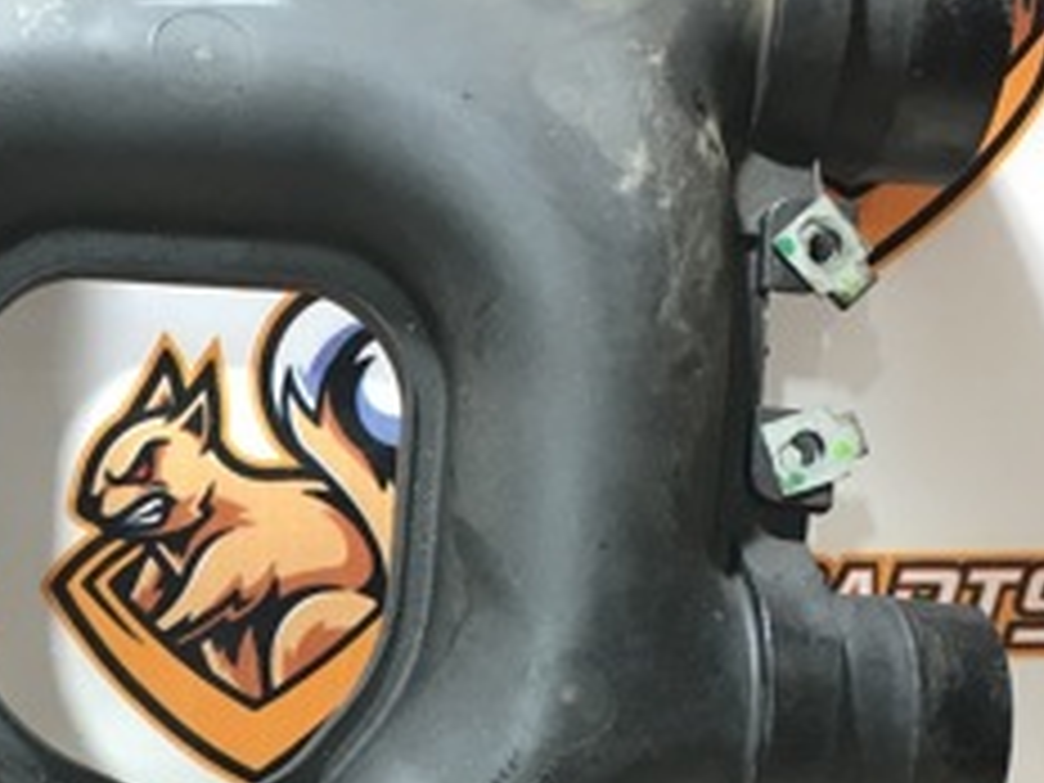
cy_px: 691
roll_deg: -0.5
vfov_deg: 18.2
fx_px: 2413
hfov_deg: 24.2
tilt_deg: -26.4
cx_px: 292
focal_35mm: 80
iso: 100
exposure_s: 1/33
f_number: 2.2
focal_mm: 4.15
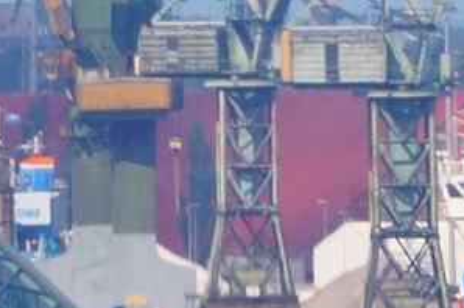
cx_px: -28
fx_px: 23355
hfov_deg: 1.1
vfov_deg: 0.8
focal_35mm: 1814
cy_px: 61
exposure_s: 1/30
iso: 100
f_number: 16
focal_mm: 180
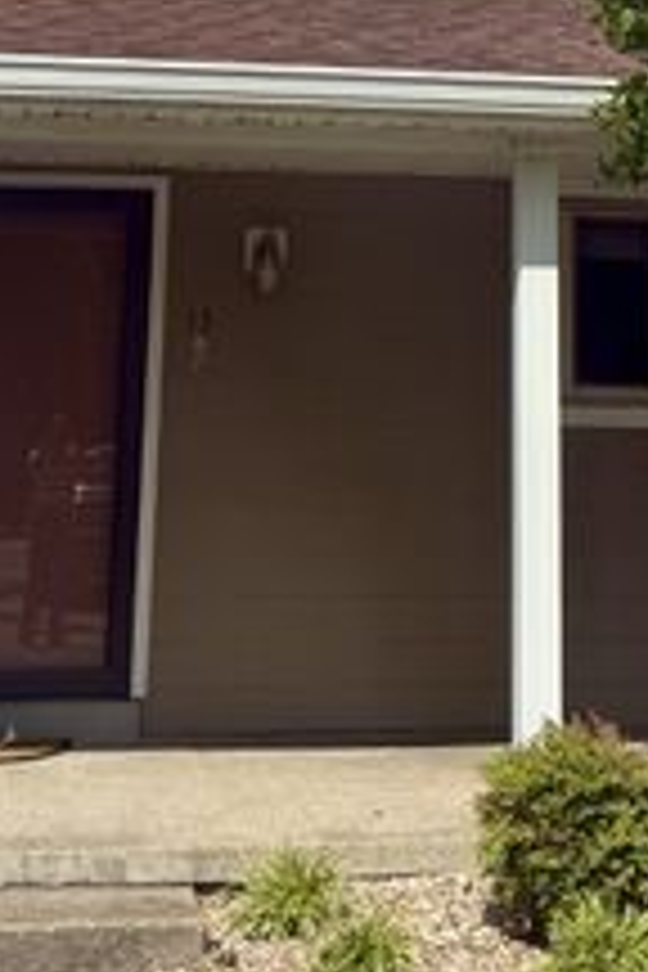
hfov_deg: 17.6
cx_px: 459
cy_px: -29
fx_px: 2079
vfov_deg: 24.9
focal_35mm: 77
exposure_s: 1/6173
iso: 80
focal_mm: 6.76
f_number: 1.78
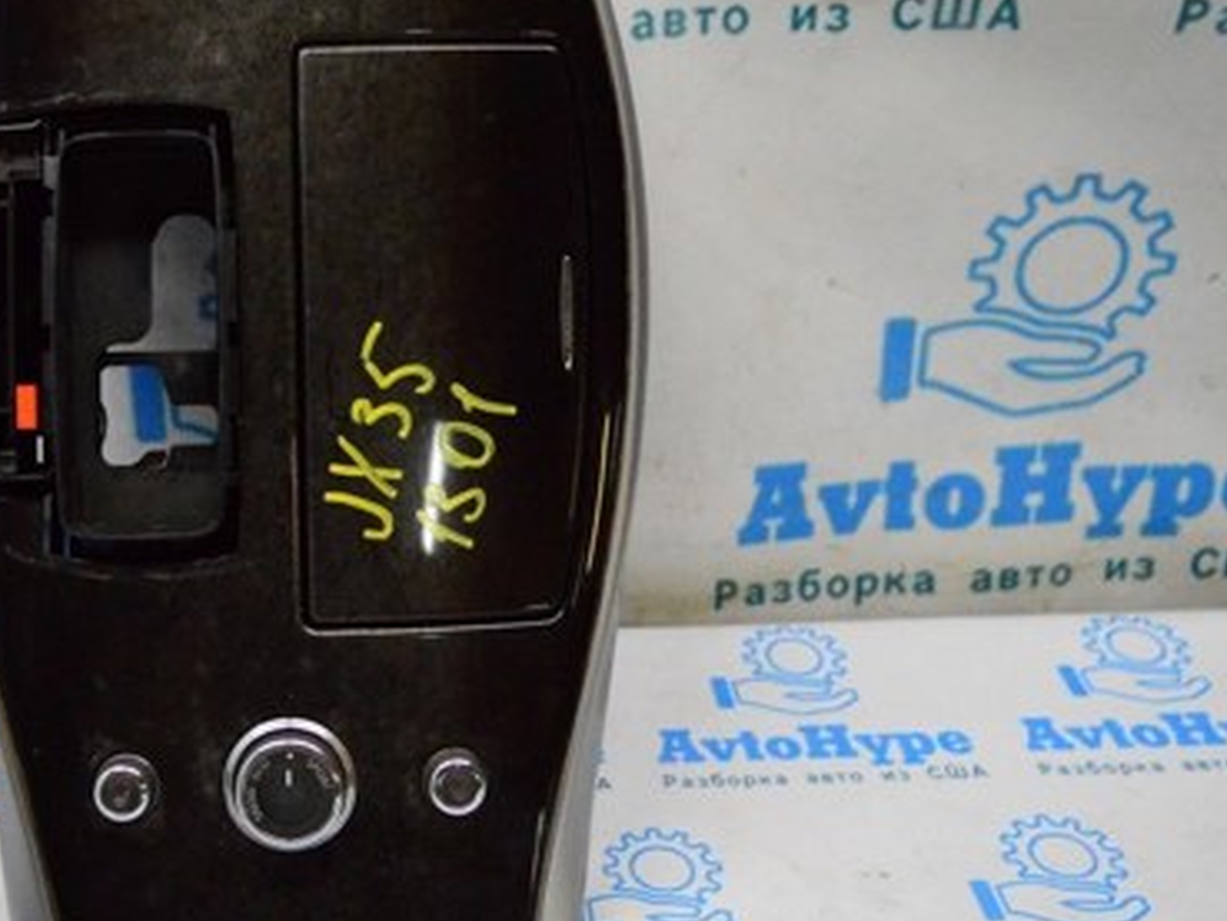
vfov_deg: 32.1
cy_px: 364
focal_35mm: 45
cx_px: 273
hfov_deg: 40.6
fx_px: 1596
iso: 6400
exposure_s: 1/1000
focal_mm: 18
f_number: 3.5
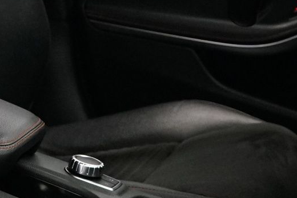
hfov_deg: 13.4
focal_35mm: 149
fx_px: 1230
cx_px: -65
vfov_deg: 9.2
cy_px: 2
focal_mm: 31
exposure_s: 1/160
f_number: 4
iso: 3200
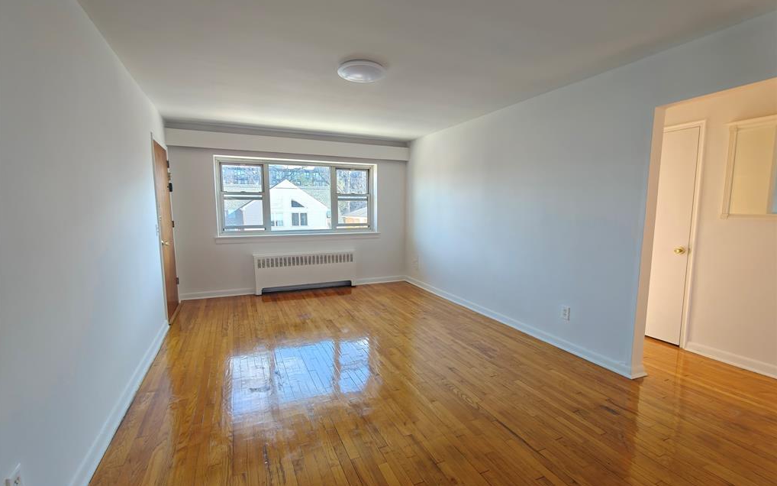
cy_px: 251
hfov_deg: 97.8
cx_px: 387
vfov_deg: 71.2
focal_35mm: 16
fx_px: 339
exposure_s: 1/120
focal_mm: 2.3
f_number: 2
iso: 1250
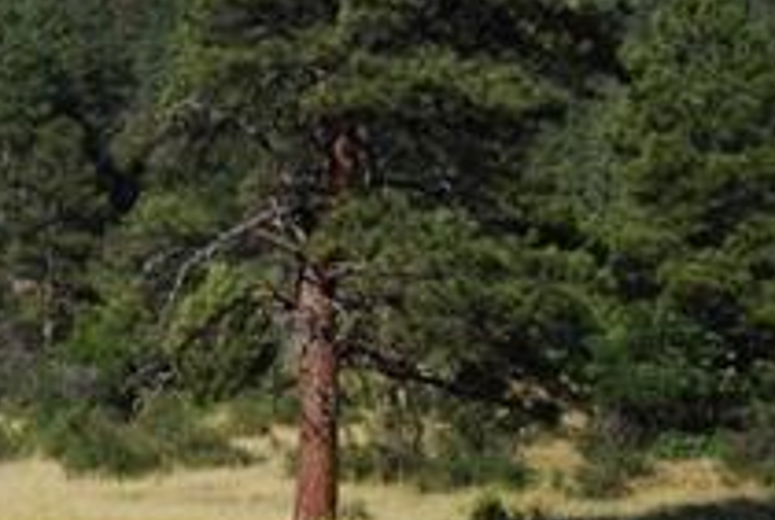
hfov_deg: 5.6
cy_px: 422
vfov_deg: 3.8
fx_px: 7874
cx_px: 37
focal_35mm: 365
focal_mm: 50
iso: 400
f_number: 11
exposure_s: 1/500
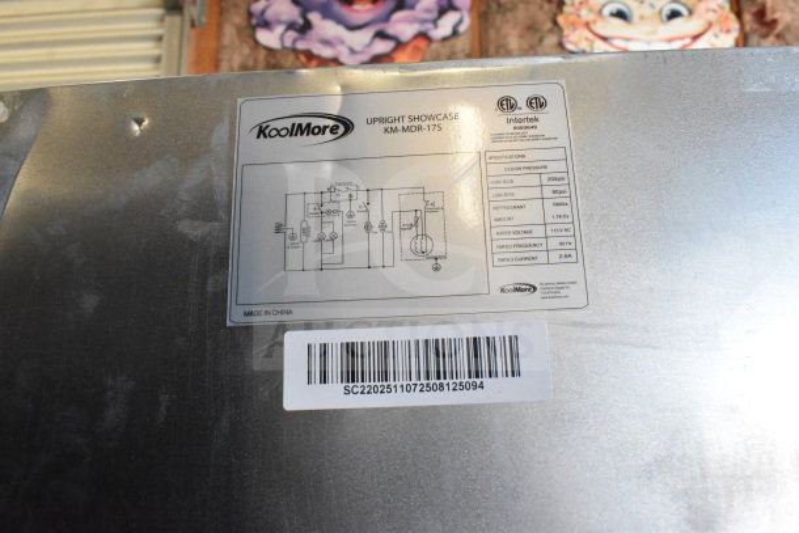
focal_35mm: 30
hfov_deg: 61.9
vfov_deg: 43.6
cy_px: 266
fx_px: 666
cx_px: 400
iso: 6400
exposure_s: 1/400
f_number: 10
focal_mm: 20
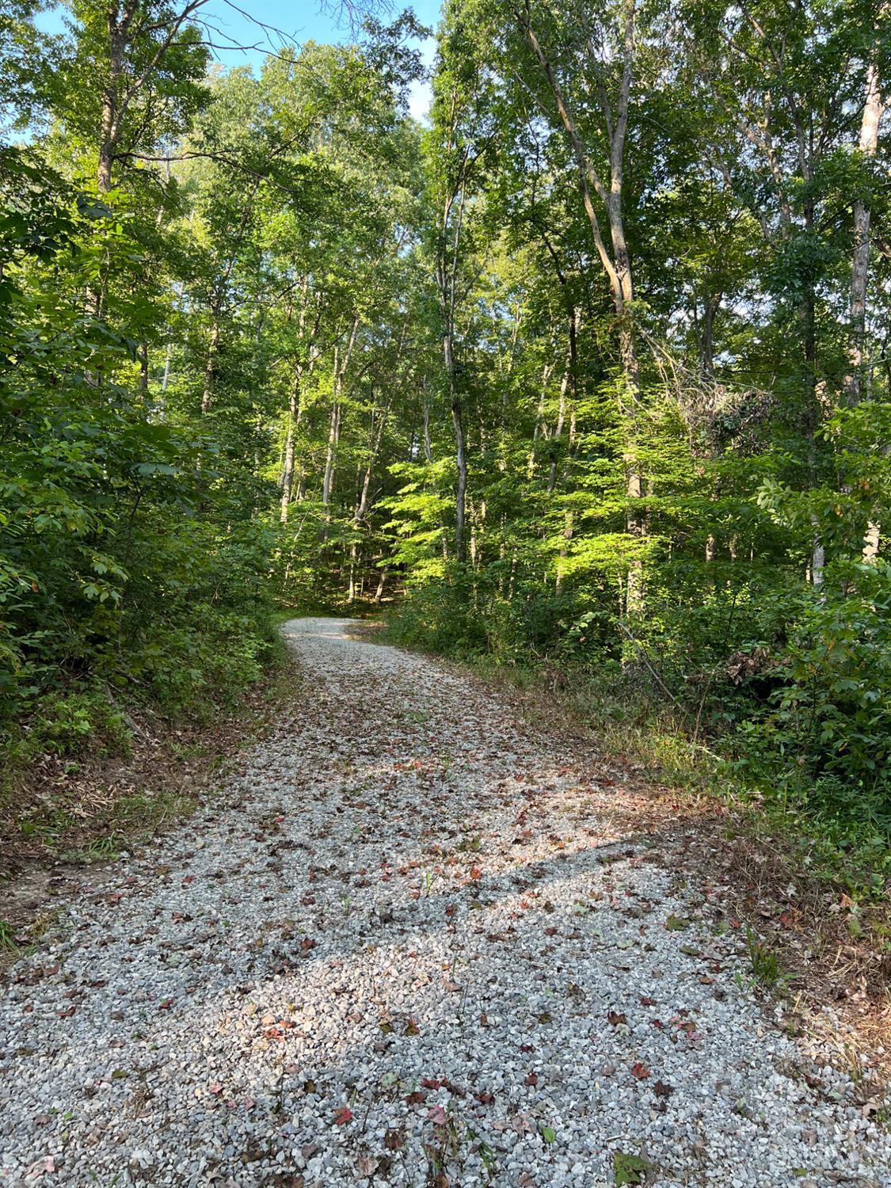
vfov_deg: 67.3
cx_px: 446
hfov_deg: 53.1
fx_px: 892
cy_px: 594
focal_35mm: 26
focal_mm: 5.7
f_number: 1.5
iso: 40
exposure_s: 1/222
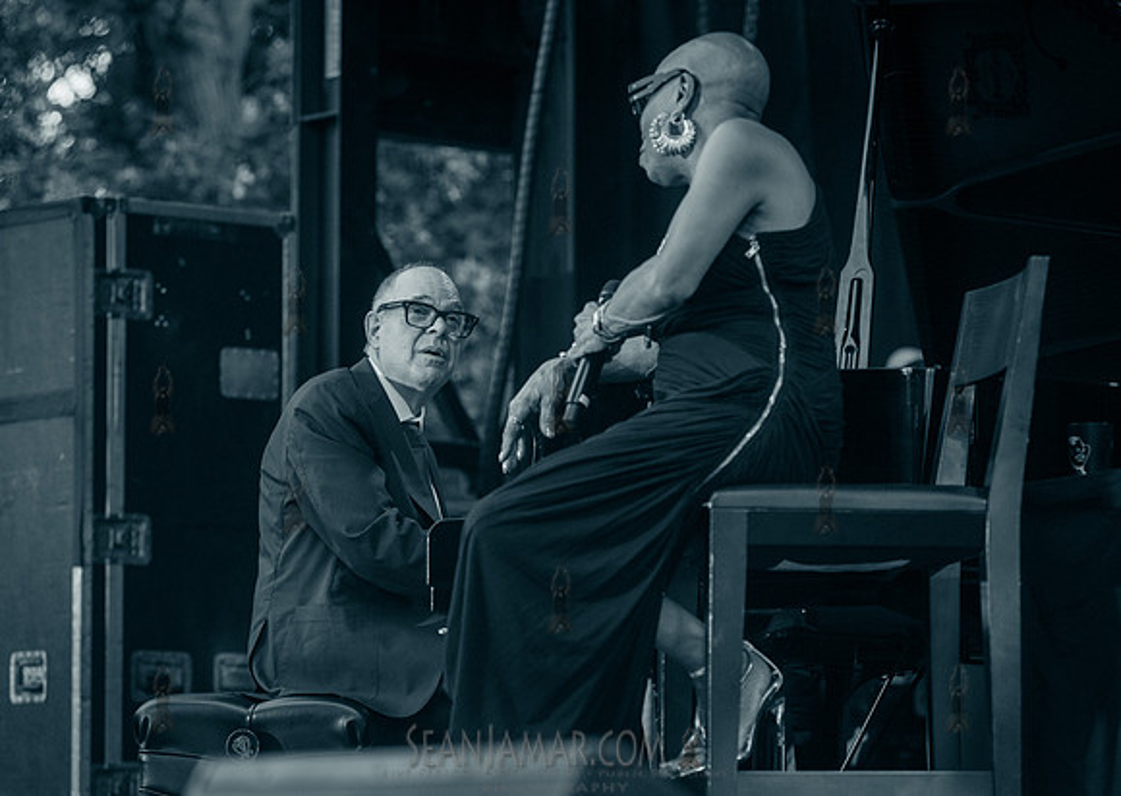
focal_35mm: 141
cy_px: 398
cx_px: 574
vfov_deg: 10.2
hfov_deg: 14.3
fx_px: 4476
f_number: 4
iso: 2500
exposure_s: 1/1000
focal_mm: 135
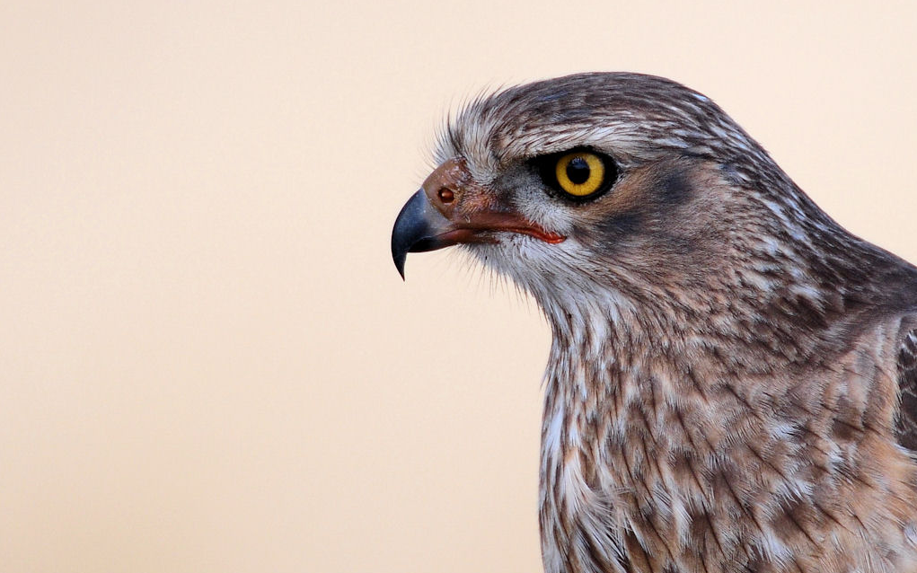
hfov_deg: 2.5
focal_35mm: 843
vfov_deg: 1.6
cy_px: 275
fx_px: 21066
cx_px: 459
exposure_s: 1/640
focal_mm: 550
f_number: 5.6
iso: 400
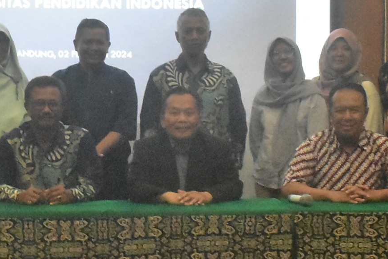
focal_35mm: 140
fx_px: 1507
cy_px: 45
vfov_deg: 9.8
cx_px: 145
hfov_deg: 14.7
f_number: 13
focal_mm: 27
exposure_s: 1/15
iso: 9000
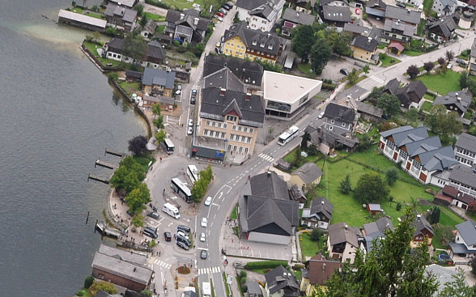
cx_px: 422
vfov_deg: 9.8
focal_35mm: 133
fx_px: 1725
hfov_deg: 15.5
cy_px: 20
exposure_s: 1/60
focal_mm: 32
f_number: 8
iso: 320
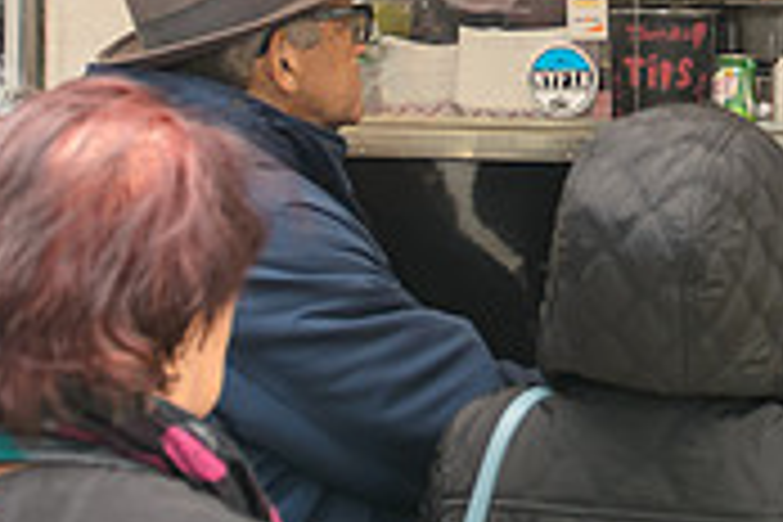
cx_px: 698
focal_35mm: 80
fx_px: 1740
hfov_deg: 24.7
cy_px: -126
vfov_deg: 16.3
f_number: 3.2
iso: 800
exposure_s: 1/200
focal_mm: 24
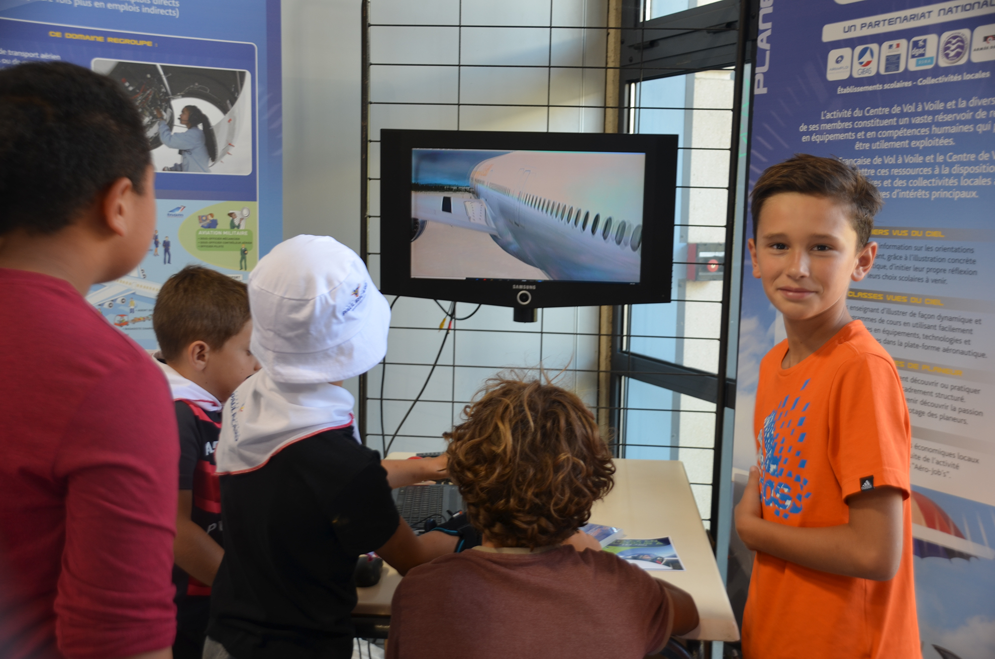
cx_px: 498
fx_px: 1200
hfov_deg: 45.0
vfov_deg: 30.7
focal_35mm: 44
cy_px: 330
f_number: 4
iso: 100
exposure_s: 1/15
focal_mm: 29
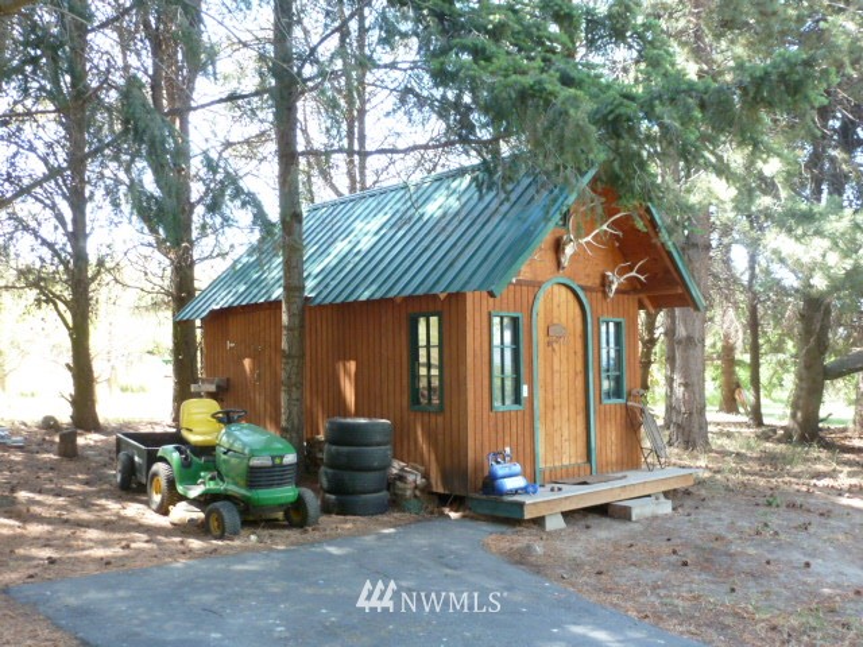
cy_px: 324
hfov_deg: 55.4
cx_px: 432
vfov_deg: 42.9
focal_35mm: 33
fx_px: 823
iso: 250
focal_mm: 5.9
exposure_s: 1/60
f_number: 3.6
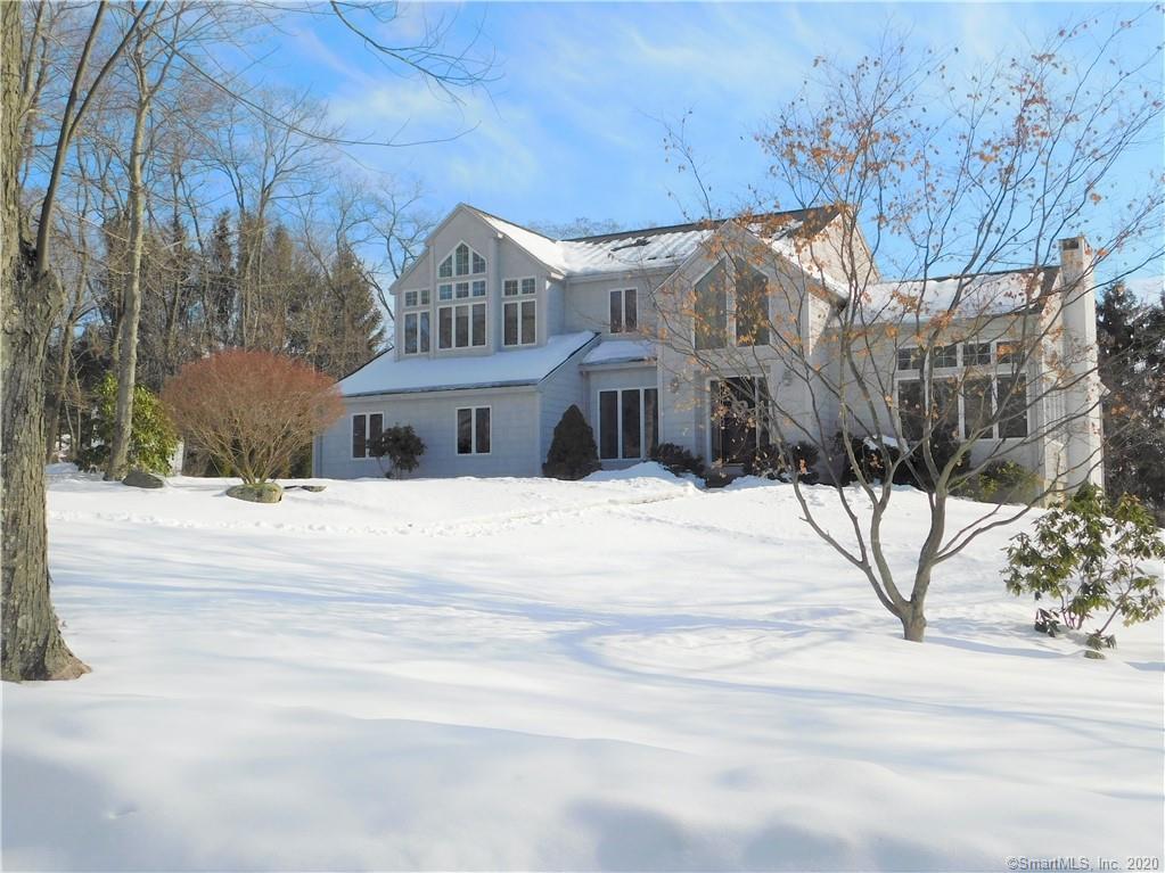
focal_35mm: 36
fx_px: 1211
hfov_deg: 51.4
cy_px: 436
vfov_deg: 39.6
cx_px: 582
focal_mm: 6.3
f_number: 7
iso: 125
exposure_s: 1/640
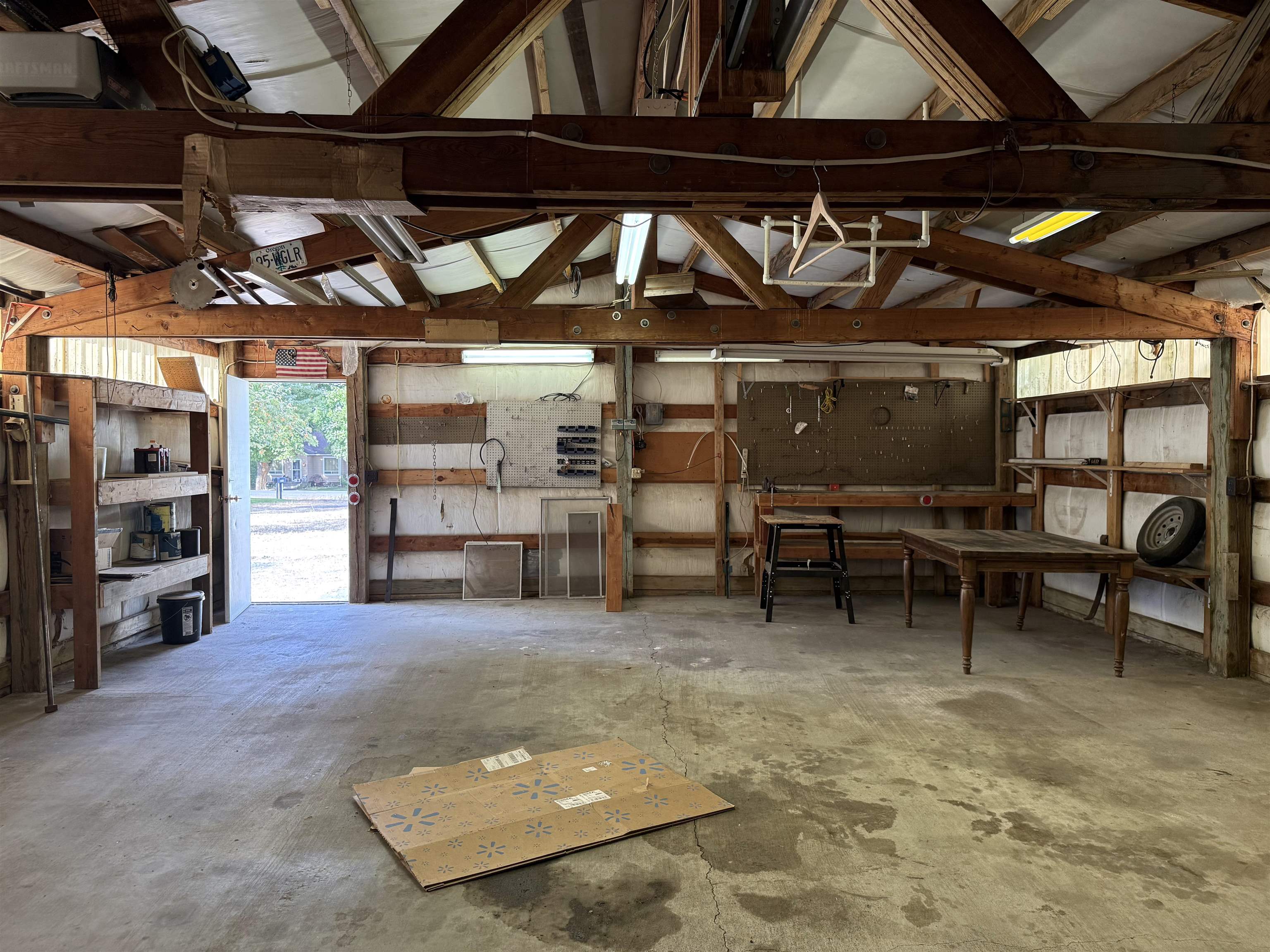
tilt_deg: -1.9
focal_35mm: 24
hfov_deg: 71.6
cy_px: 476
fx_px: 881
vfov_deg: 56.8
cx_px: 635
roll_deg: +0.1
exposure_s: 1/130
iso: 200
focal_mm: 6.76
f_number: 1.78
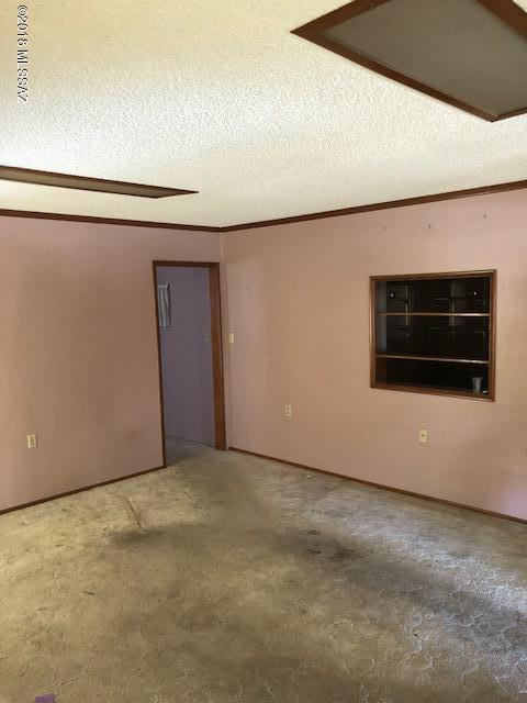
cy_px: 352
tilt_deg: -4.3
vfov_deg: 63.4
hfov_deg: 49.7
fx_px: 568
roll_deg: +1.8
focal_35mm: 28
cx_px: 264
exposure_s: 1/15
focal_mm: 4
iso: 50
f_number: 1.8
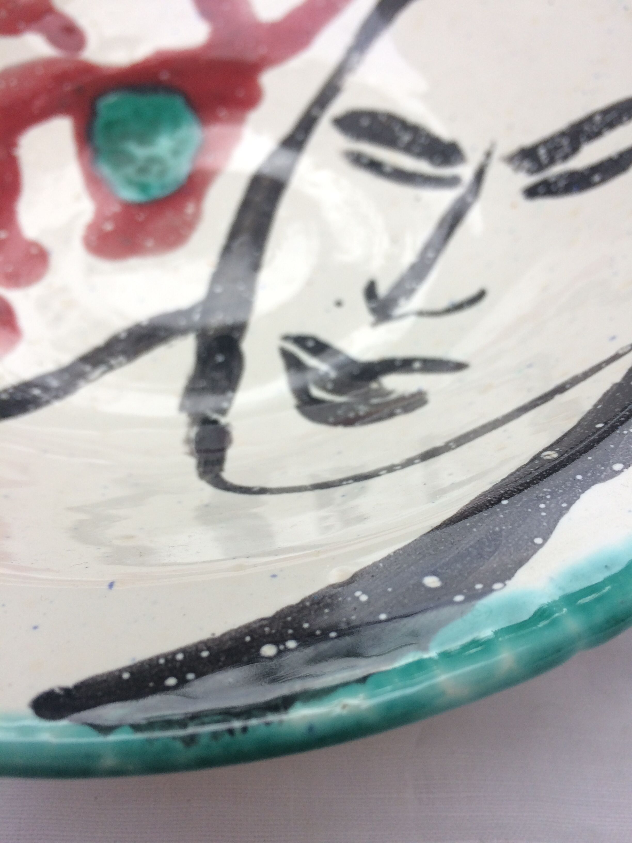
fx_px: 706
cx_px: 316
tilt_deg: -58.6
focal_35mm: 29
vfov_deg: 61.7
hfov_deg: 48.2
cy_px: 422
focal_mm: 4.15
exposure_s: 1/100
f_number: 2.2
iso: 50
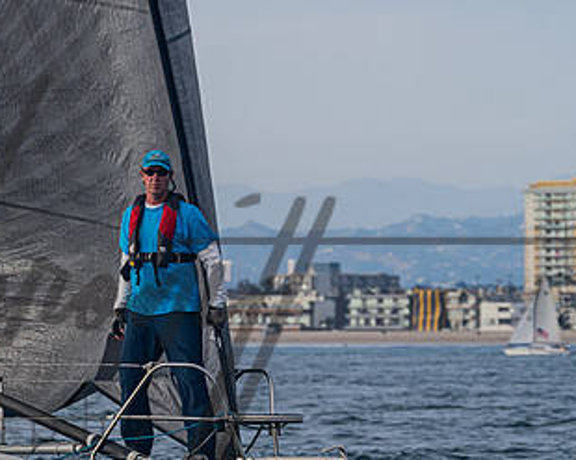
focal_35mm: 307
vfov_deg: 5.0
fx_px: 5234
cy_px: 199
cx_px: 198
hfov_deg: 6.3
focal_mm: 140
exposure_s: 1/640
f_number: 6.3
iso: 400
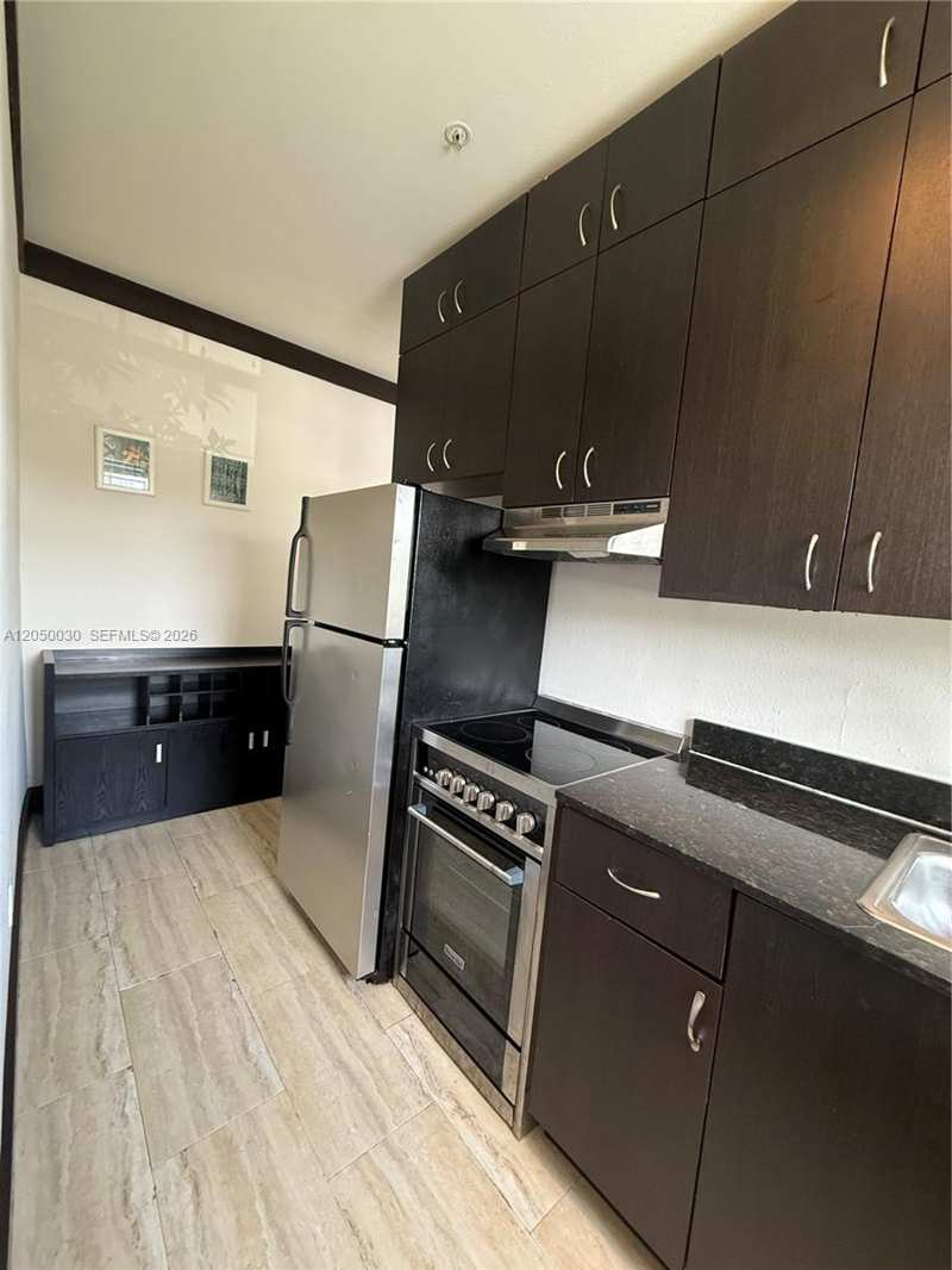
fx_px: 513
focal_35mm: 14
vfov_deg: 102.1
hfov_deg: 85.7
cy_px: 635
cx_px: 476
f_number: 2.2
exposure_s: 1/60
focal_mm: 2.22
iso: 250
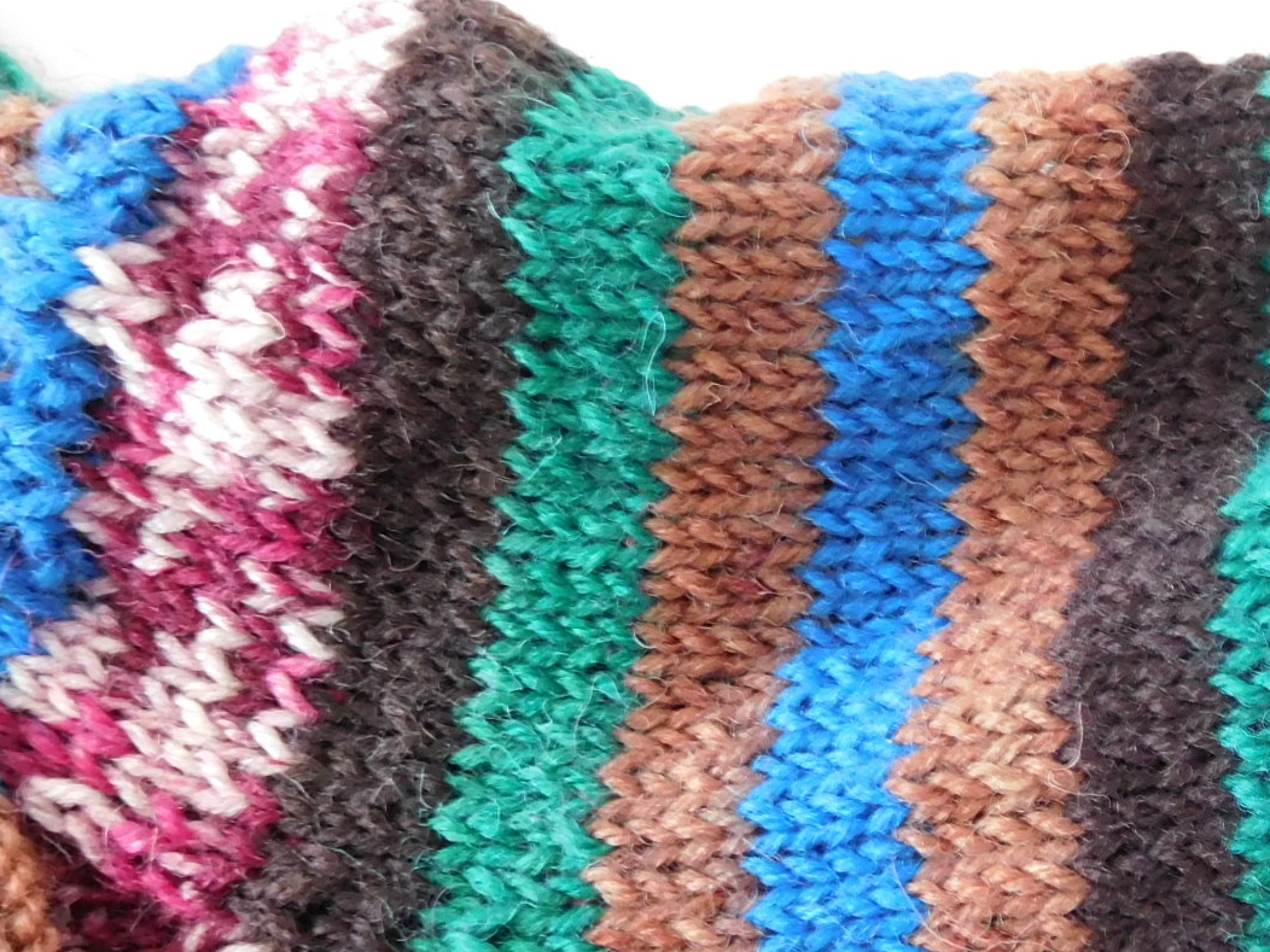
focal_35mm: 54
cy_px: 808
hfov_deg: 32.0
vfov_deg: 26.4
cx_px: 1350
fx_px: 1981
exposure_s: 1/10
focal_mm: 4.5
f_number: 3.4
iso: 400
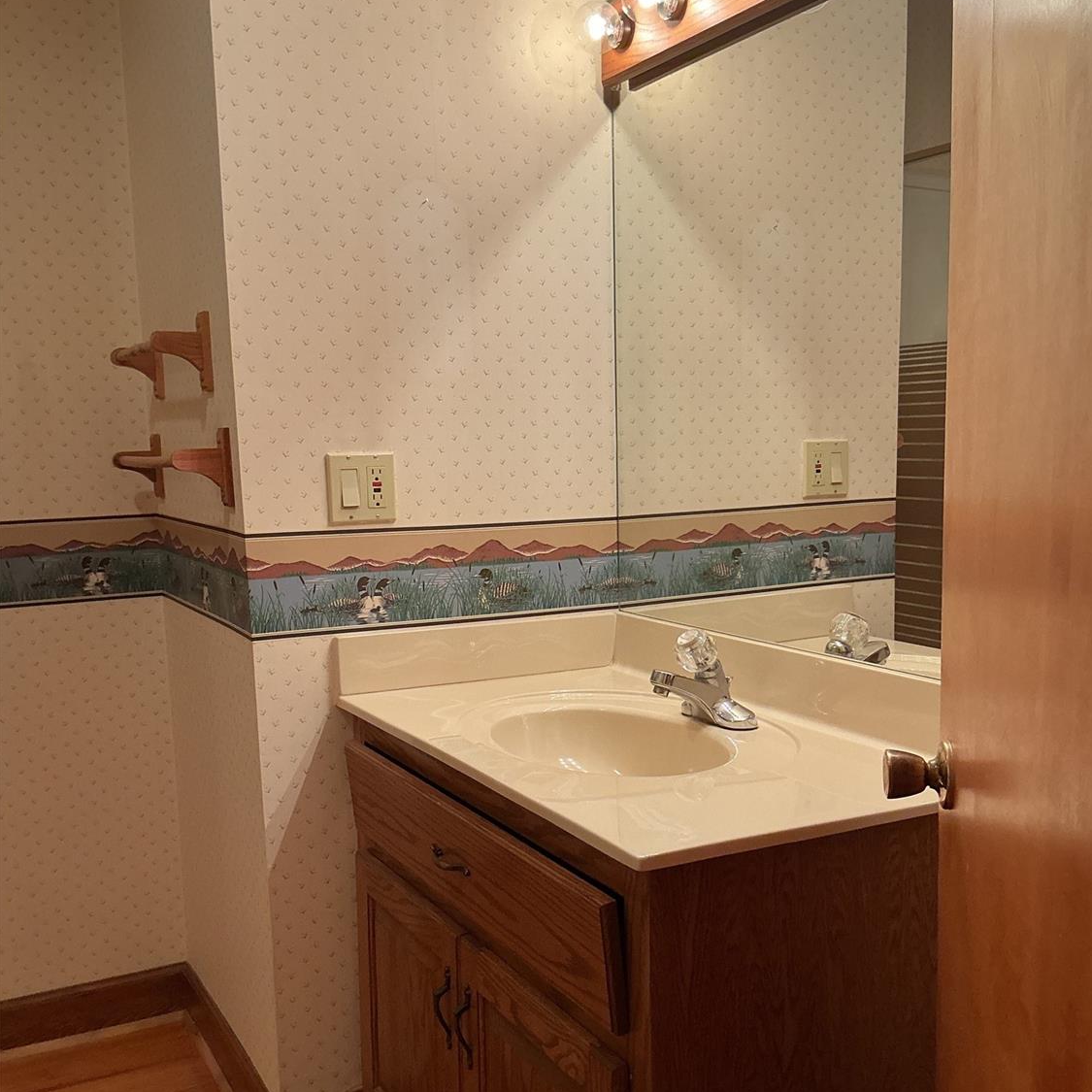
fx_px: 1249
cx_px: 554
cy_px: 630
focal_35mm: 35
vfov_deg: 47.1
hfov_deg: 47.2
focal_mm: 3
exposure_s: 1/60
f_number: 1.8
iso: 80
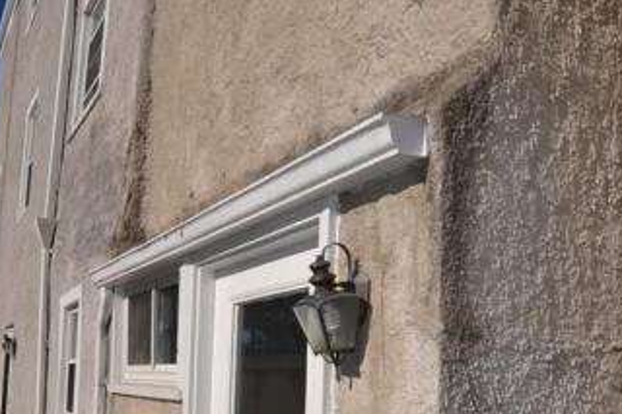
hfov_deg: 51.0
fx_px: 641
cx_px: 216
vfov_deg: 34.5
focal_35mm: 37
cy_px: 340
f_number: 13
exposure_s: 1/200
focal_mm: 11
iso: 100
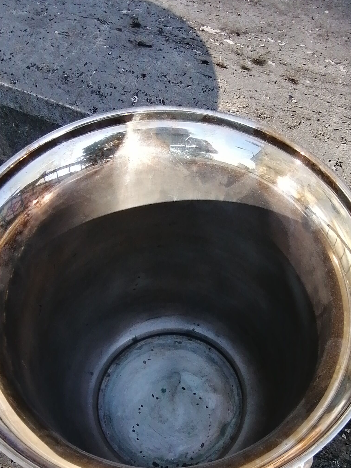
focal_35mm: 37
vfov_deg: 49.2
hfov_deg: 38.7
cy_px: 314
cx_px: 187
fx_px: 500
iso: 50
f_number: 2.4
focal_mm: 1.78
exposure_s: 1/128
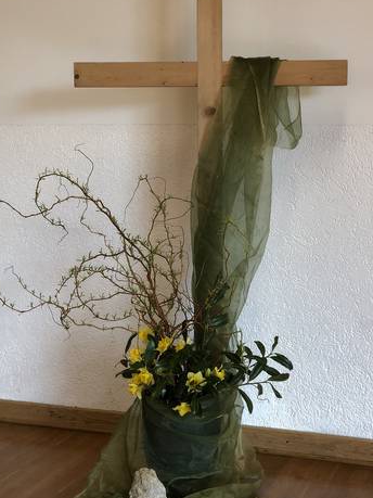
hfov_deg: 21.6
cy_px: 241
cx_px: 192
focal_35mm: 68
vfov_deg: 28.6
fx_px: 977
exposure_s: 1/50
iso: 50
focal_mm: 6
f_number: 2.4
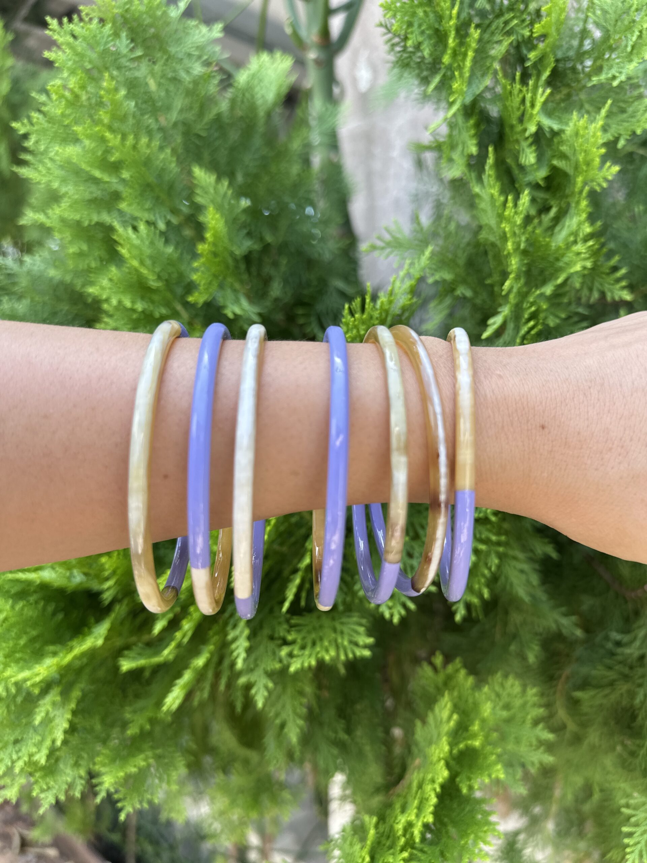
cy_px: 432
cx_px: 324
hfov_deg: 56.8
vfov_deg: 71.6
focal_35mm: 24
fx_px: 598
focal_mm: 6.86
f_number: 1.78
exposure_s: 1/223
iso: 64
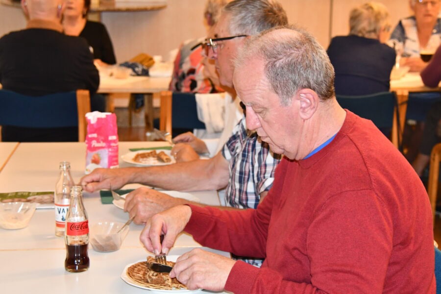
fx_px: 1029
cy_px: 147
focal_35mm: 84
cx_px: 220
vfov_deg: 16.3
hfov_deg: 24.2
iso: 3200
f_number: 5.3
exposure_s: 1/60
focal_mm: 56
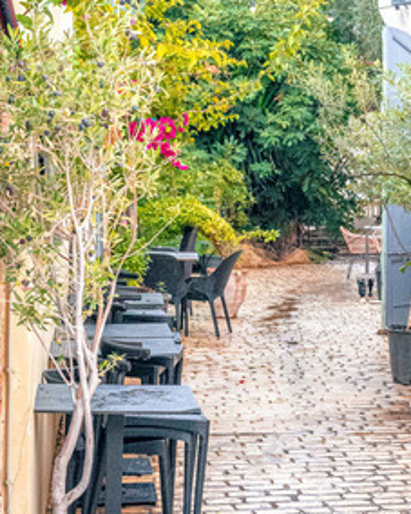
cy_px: 177
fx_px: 1415
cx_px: 319
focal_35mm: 93
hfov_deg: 16.4
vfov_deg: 20.5
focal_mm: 44
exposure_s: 1/160
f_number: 16
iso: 6400
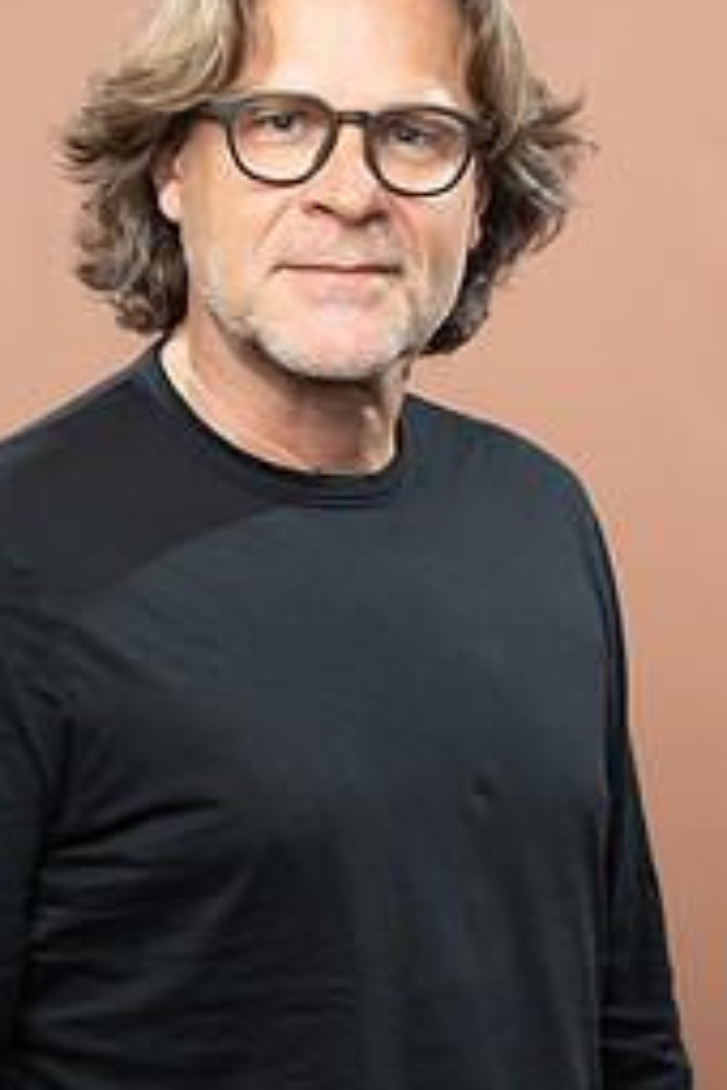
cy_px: 731
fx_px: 3907
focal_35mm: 129
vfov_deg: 15.9
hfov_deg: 10.6
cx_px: 346
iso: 320
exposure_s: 1/160
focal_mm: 73
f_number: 4
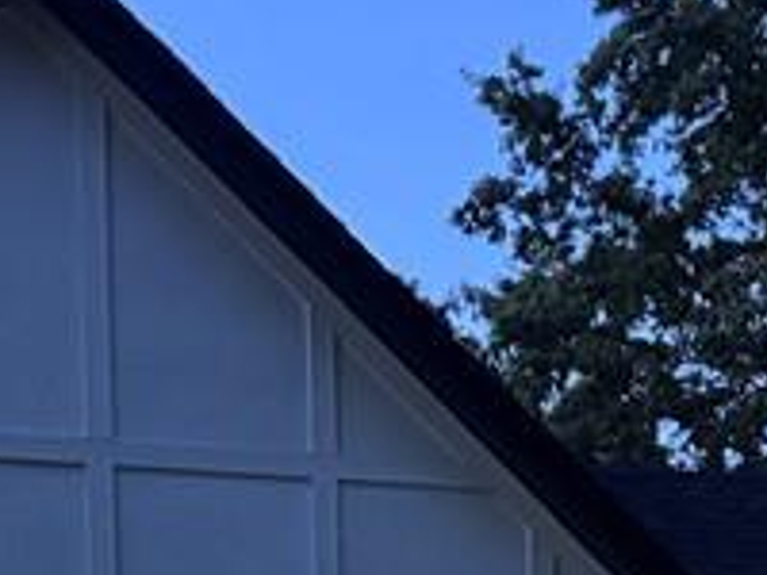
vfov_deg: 10.8
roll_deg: +1.1
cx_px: 522
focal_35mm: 123
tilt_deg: -0.3
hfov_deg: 16.0
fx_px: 2725
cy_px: 1204
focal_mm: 6.76
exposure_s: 1/30
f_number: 1.78
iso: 800
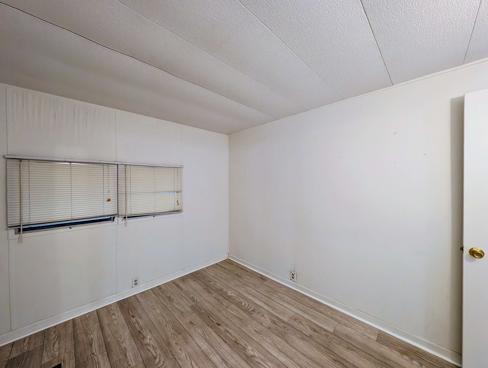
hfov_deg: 110.5
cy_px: 184
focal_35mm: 12
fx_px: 169
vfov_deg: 94.6
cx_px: 244
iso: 177
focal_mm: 2.23
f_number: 1.95
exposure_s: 1/24
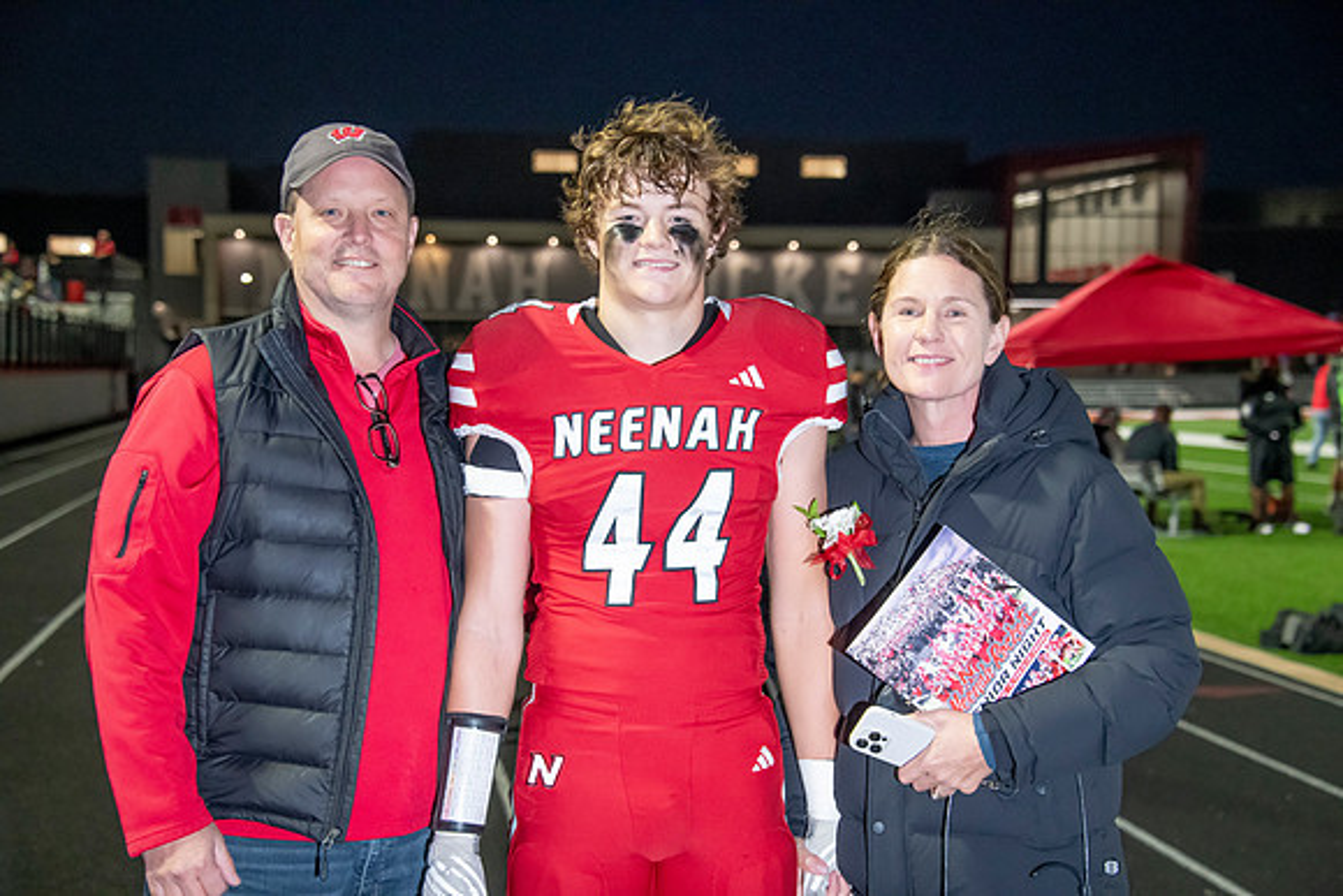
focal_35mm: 72
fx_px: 2687
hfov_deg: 28.1
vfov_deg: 18.9
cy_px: 448
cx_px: 672
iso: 5000
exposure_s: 1/160
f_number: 5.6
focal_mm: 72
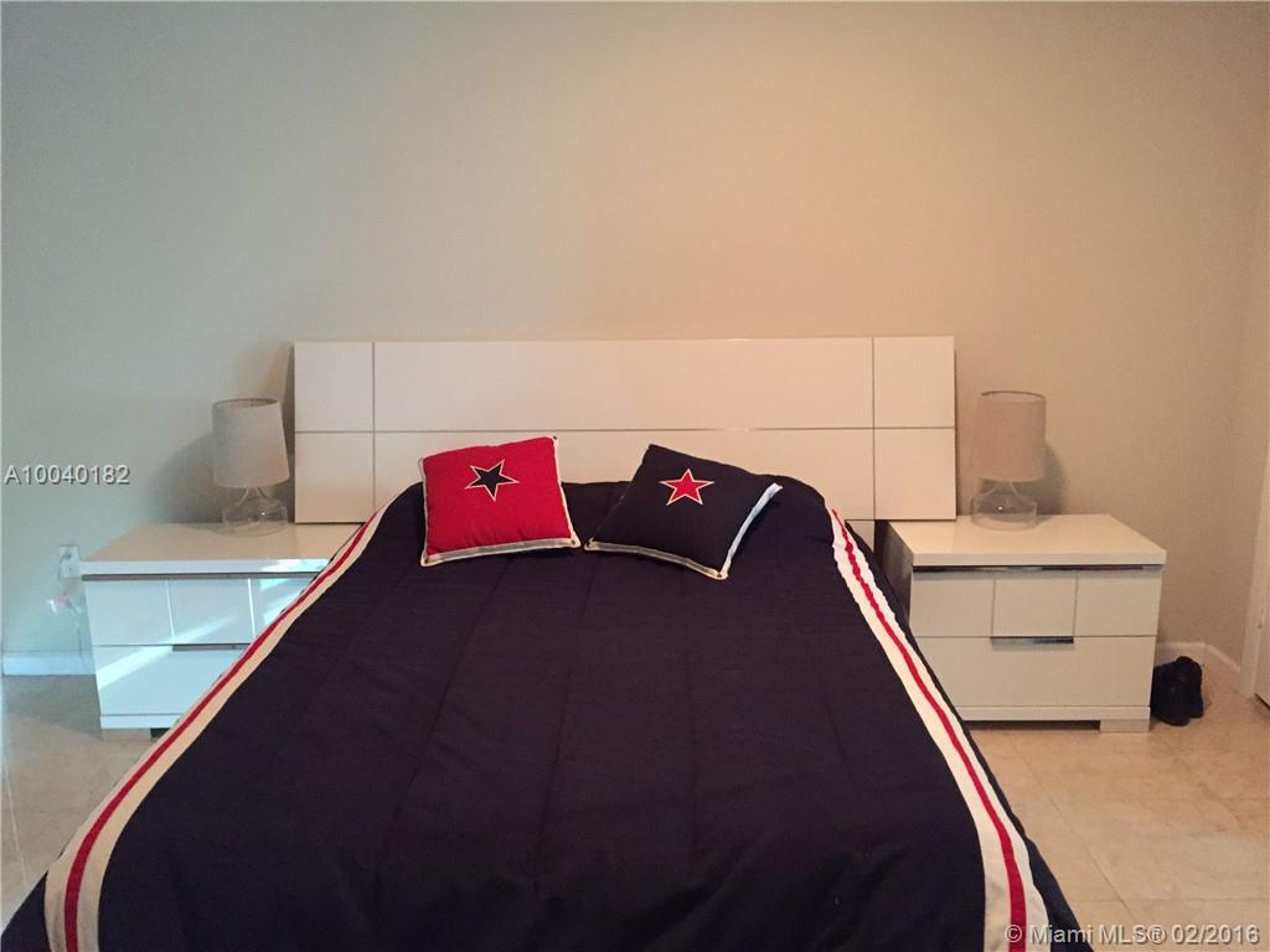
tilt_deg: -12.6
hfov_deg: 61.7
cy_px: 476
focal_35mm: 29
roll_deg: +0.0
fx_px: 1064
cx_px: 635
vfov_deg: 48.2
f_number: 2.2
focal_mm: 4.15
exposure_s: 1/15
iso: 400
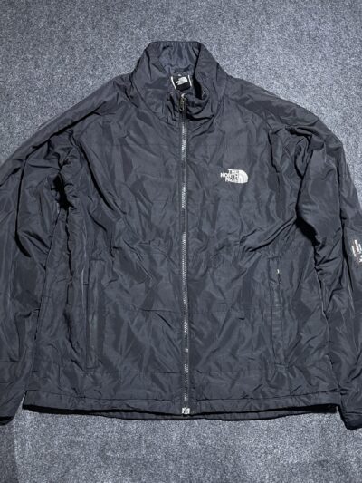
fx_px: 362
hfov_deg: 53.1
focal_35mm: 26
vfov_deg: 67.3
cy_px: 242
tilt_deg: -54.8
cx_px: 181
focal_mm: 4.2
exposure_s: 1/50
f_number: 1.6
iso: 100
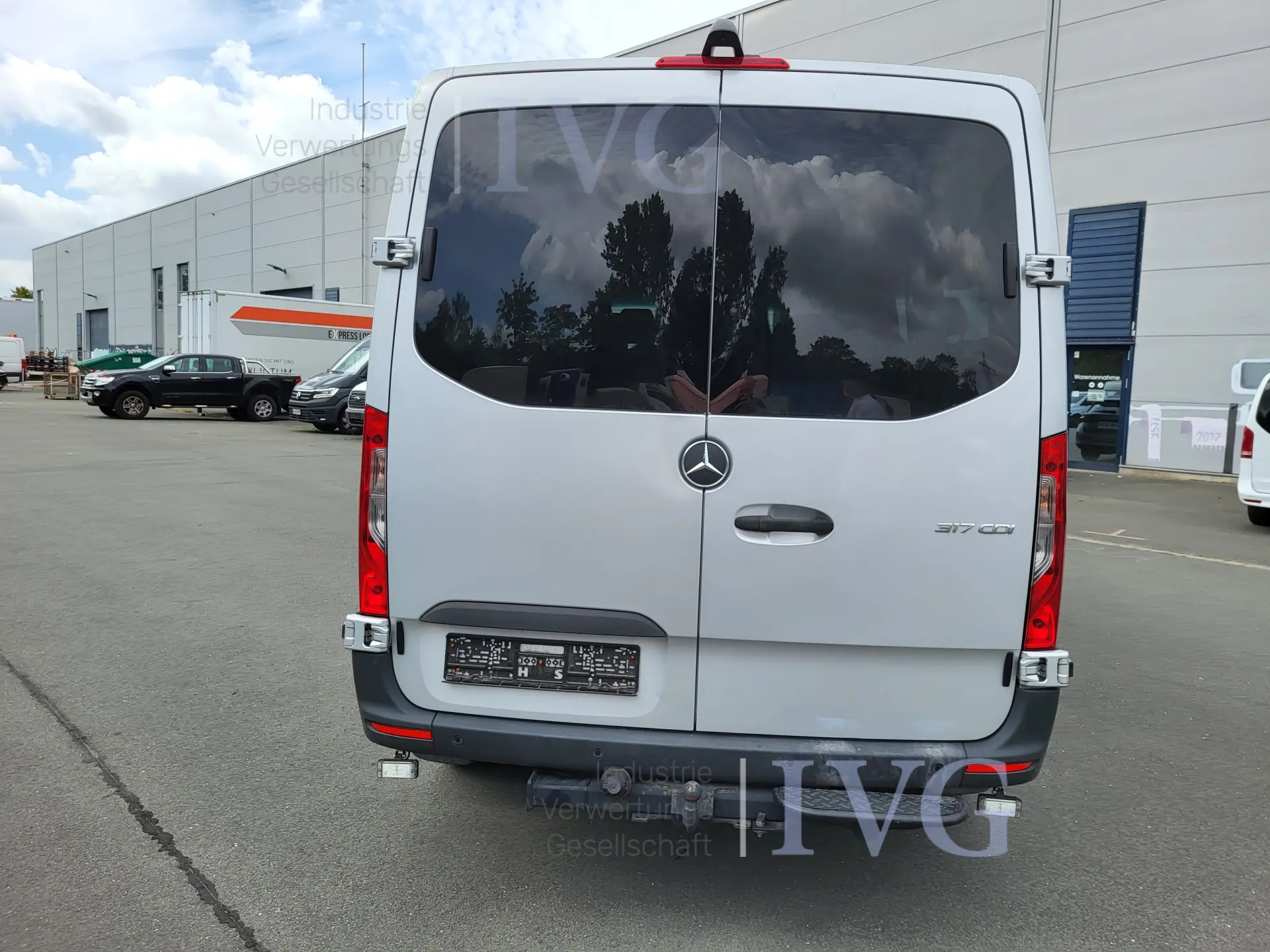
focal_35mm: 26
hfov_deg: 67.3
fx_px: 954
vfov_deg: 53.1
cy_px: 476
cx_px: 635
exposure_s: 1/1668
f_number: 1.8
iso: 40
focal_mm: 5.4
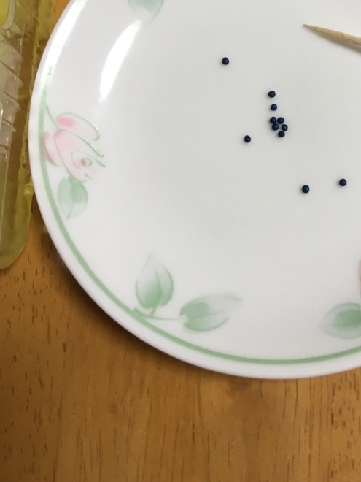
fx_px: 626
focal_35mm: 45
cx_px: 276
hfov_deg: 31.5
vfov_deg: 41.0
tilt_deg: -74.8
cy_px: 125
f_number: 2.2
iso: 64
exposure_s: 1/30
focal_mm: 4.15
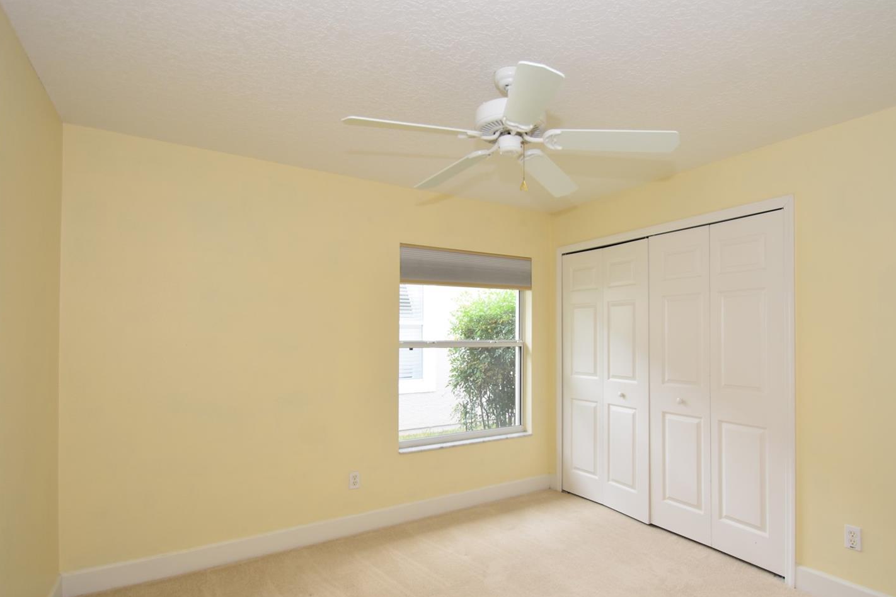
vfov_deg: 65.6
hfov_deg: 87.9
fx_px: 462
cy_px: 326
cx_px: 500
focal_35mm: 19
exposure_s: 1/60
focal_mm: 11
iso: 200
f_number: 4
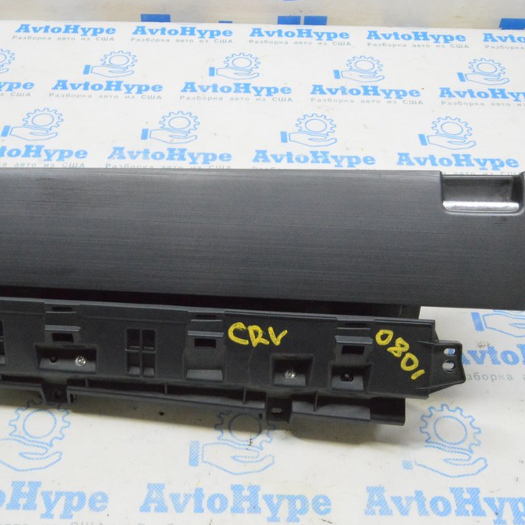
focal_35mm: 39
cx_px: 223
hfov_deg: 42.7
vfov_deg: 42.8
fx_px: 669
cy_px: 259
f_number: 20
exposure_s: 1/15
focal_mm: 20
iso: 6400
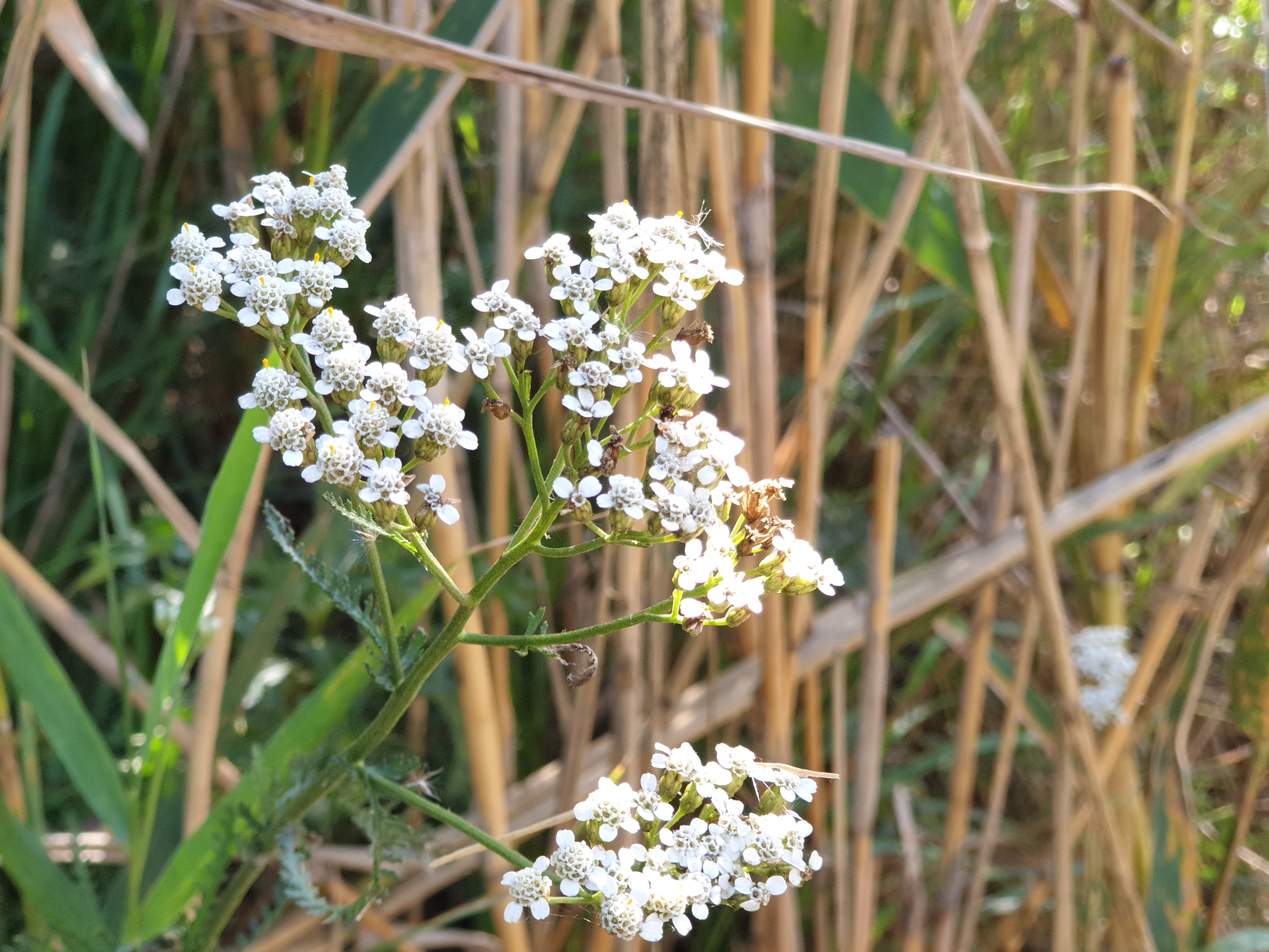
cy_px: 465
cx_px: 591
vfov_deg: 24.4
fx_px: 2200
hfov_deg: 32.2
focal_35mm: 60
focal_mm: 6
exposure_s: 1/100
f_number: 2.4
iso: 50
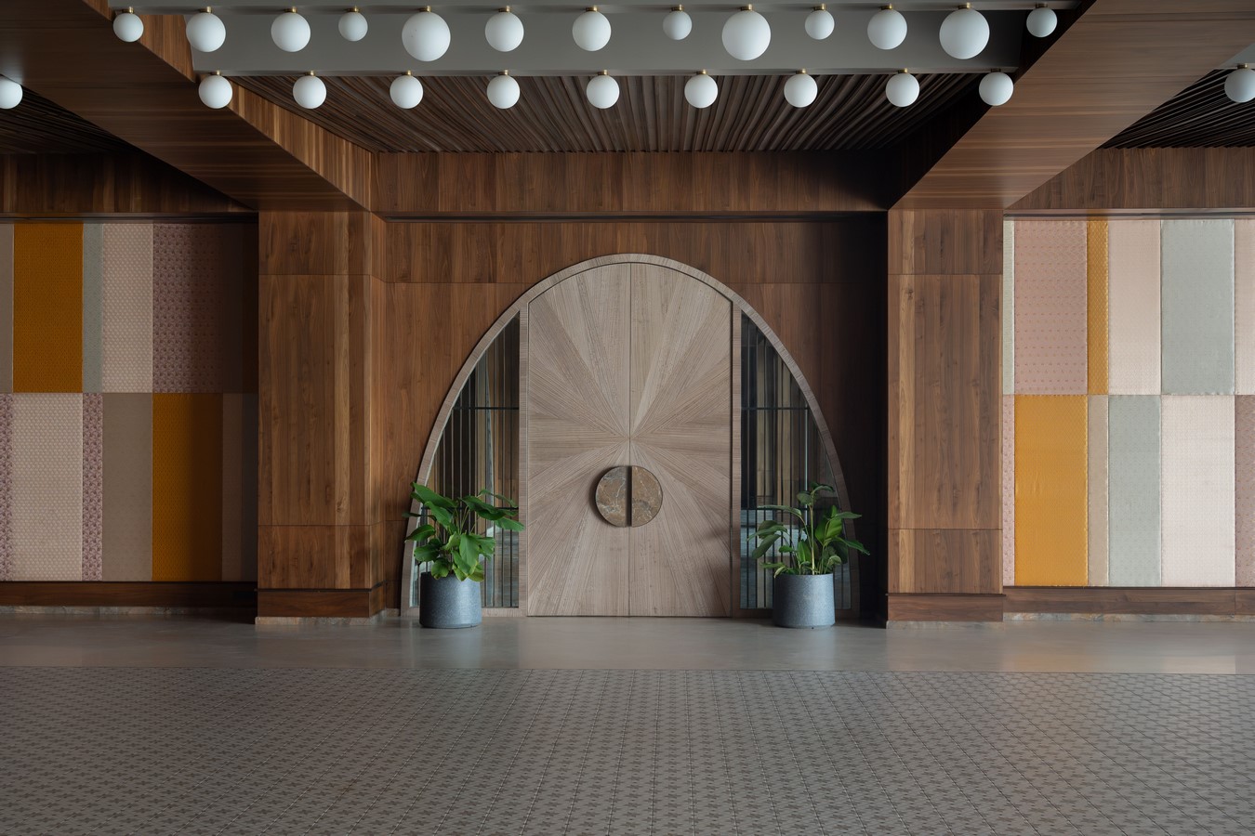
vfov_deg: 31.1
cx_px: 628
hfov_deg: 45.2
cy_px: 418
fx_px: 1506
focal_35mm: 43
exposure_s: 10
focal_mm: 43.2
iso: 100
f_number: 9
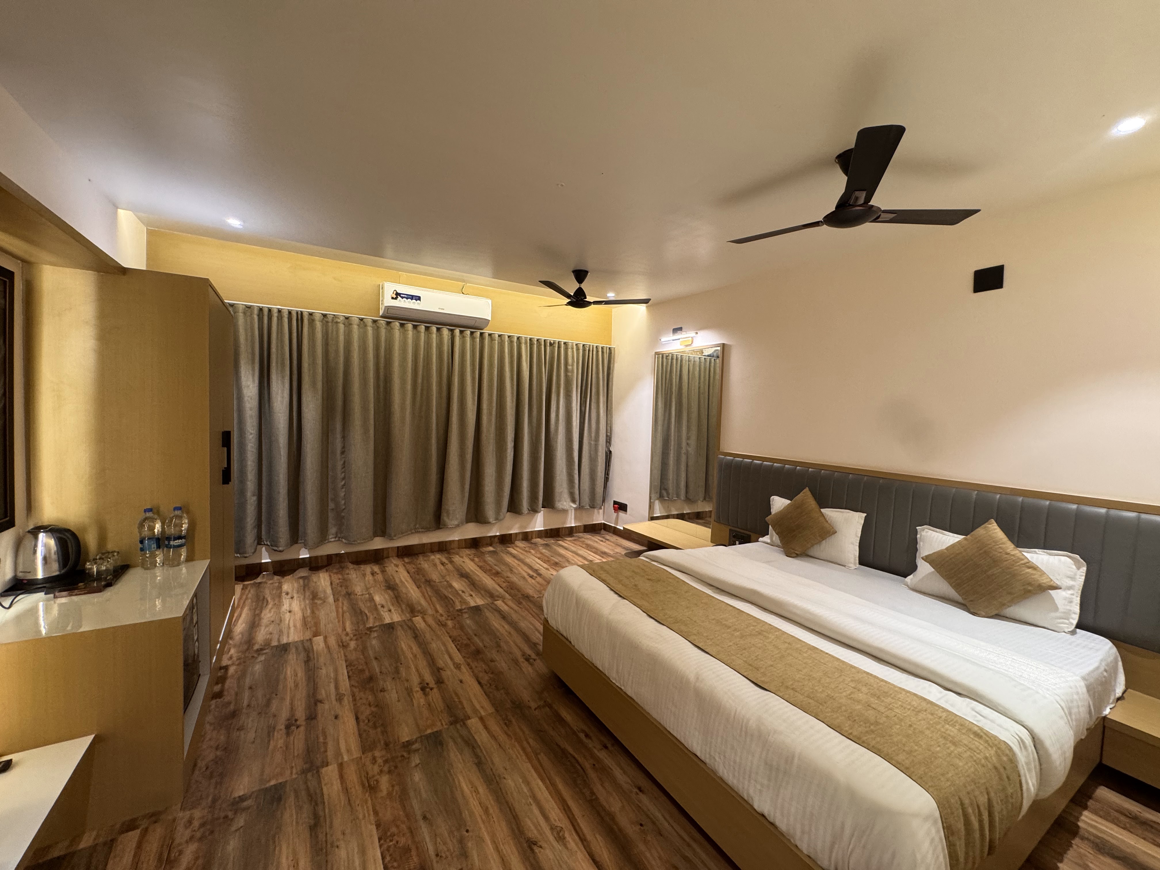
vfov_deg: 85.7
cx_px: 580
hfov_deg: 102.1
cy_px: 435
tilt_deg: -4.2
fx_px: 469
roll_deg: -2.3
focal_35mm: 14
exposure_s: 1/50
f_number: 2.2
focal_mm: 2.22
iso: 200
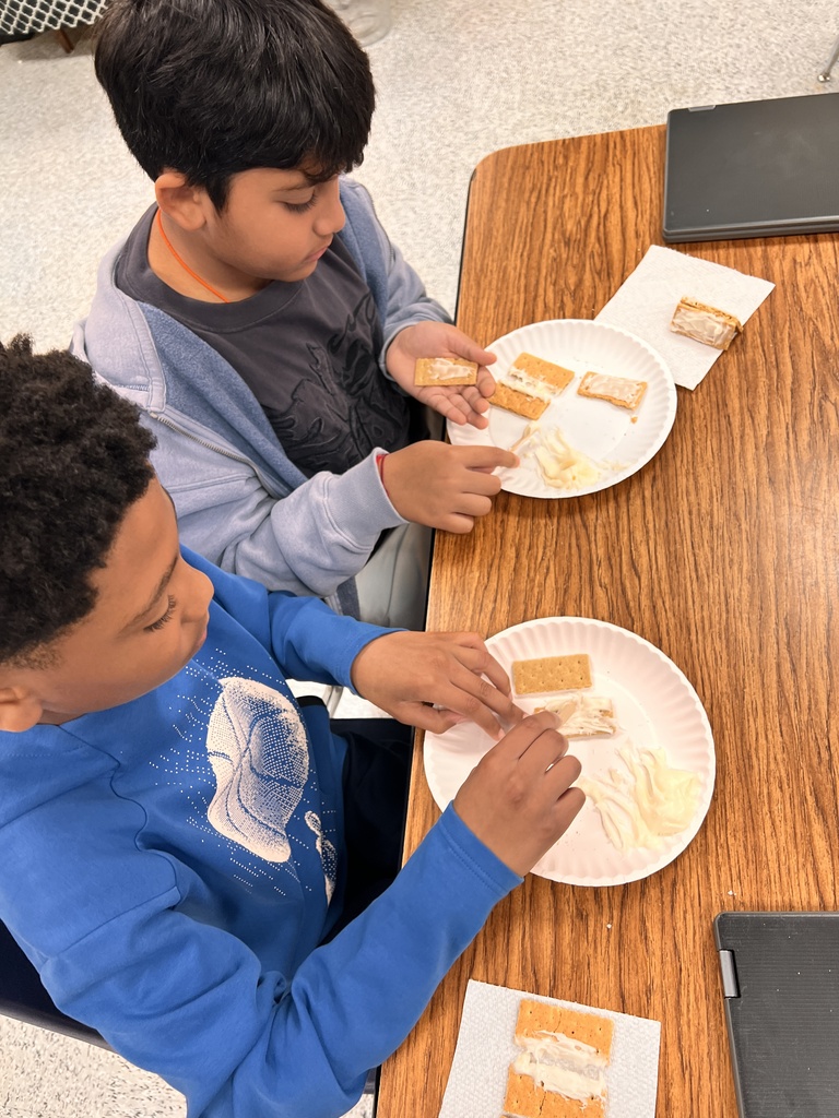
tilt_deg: -56.9
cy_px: 559
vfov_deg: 67.3
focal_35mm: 26
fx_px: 840
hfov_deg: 53.1
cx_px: 420
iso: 80
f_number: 1.5
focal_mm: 5.7
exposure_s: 1/60
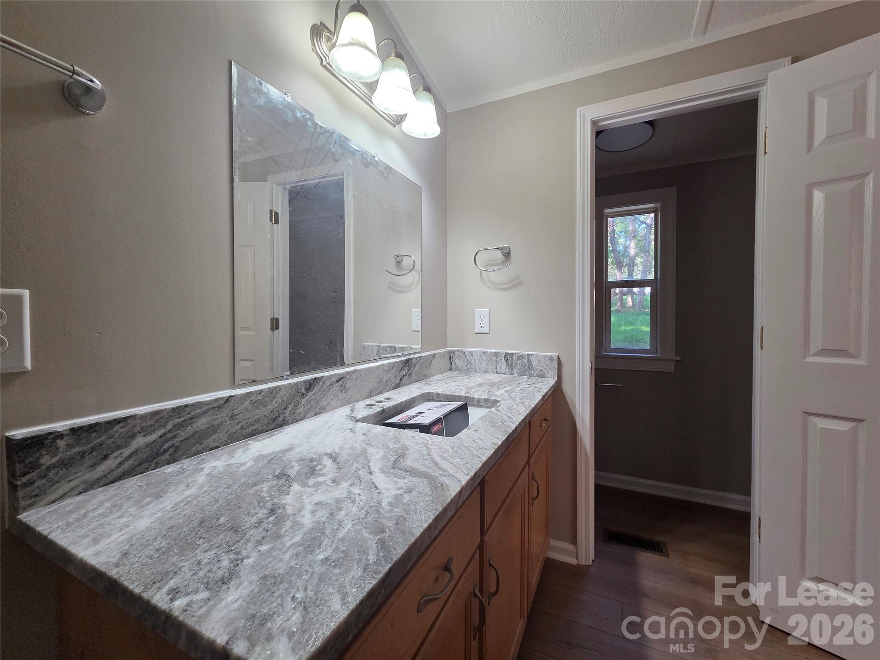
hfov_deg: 106.2
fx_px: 330
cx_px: 440
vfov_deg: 89.9
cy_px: 330
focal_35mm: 13
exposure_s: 1/120
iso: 200
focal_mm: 2.2
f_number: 2.2
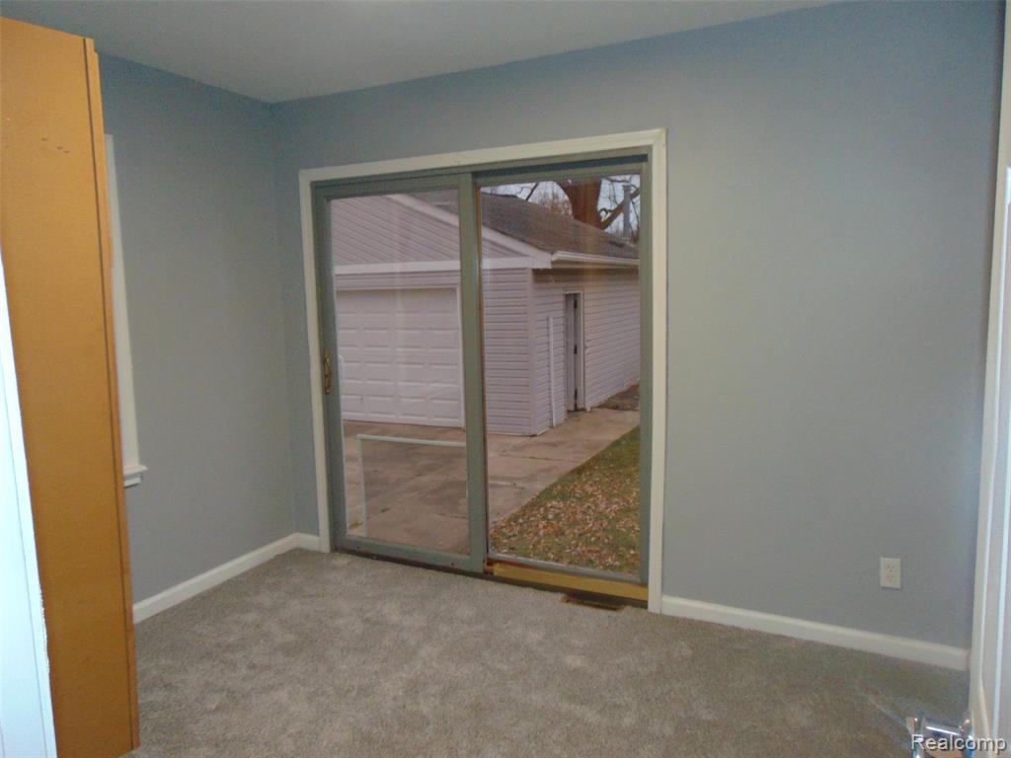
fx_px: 730
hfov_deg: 69.4
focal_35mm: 25
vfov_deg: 54.9
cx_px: 506
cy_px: 379
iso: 200
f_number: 3
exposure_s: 1/30
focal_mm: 4.5
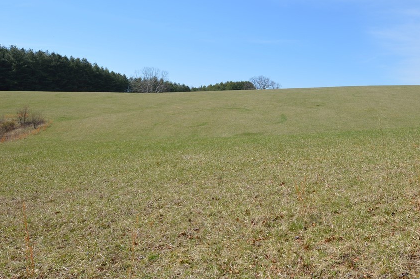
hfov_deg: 59.6
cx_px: 263
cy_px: 116
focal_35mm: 31
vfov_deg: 42.1
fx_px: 361
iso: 100
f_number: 8
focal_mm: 16
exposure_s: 1/250
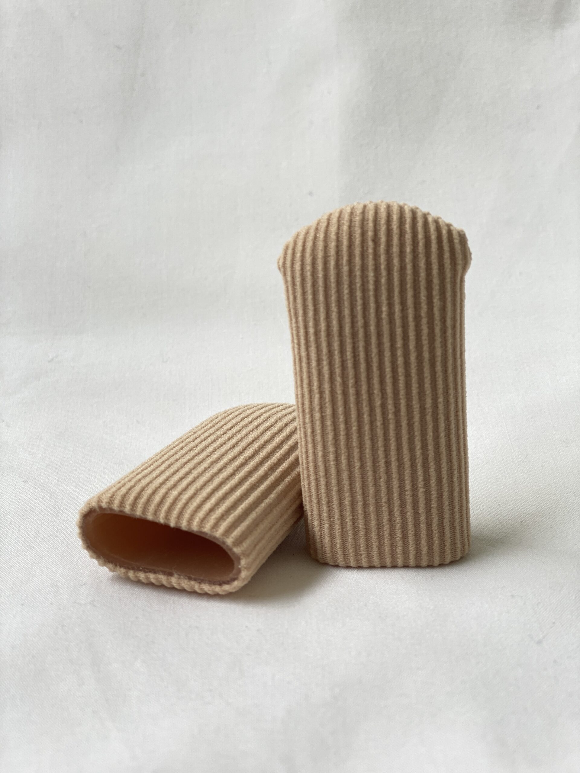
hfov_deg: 28.0
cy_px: 386
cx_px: 290
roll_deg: +1.1
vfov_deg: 36.8
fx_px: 1162
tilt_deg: -28.4
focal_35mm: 52
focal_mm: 6
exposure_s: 1/122
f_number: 2
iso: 25
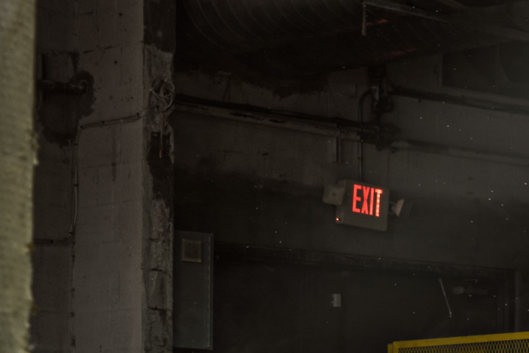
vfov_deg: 7.2
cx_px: 818
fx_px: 2748
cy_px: 545
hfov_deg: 10.6
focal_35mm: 187
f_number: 9
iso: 160
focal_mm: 38
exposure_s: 1/1.25
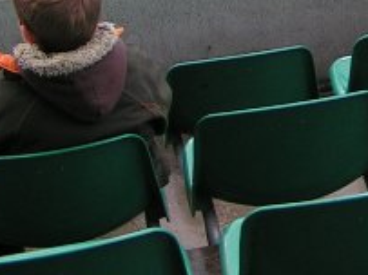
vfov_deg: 9.6
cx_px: 412
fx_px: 1594
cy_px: -138
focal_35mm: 150
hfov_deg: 12.9
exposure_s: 1/60
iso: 50
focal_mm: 5.8
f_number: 4
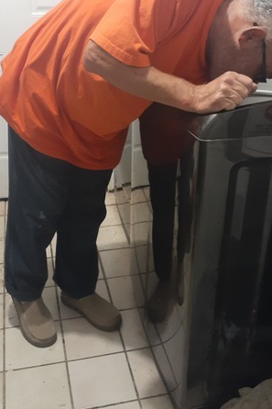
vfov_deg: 46.4
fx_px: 476
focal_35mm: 42
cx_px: 153
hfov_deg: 31.8
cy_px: 188
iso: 640
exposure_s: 1/24
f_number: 1.9
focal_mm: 3.6
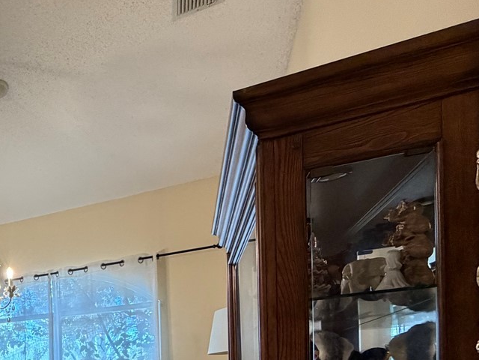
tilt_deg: -1.0
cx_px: -114
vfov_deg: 34.5
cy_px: 405
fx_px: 484
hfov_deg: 37.5
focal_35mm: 35
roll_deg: +1.9
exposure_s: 1/60
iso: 320
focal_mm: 2.22
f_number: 2.2
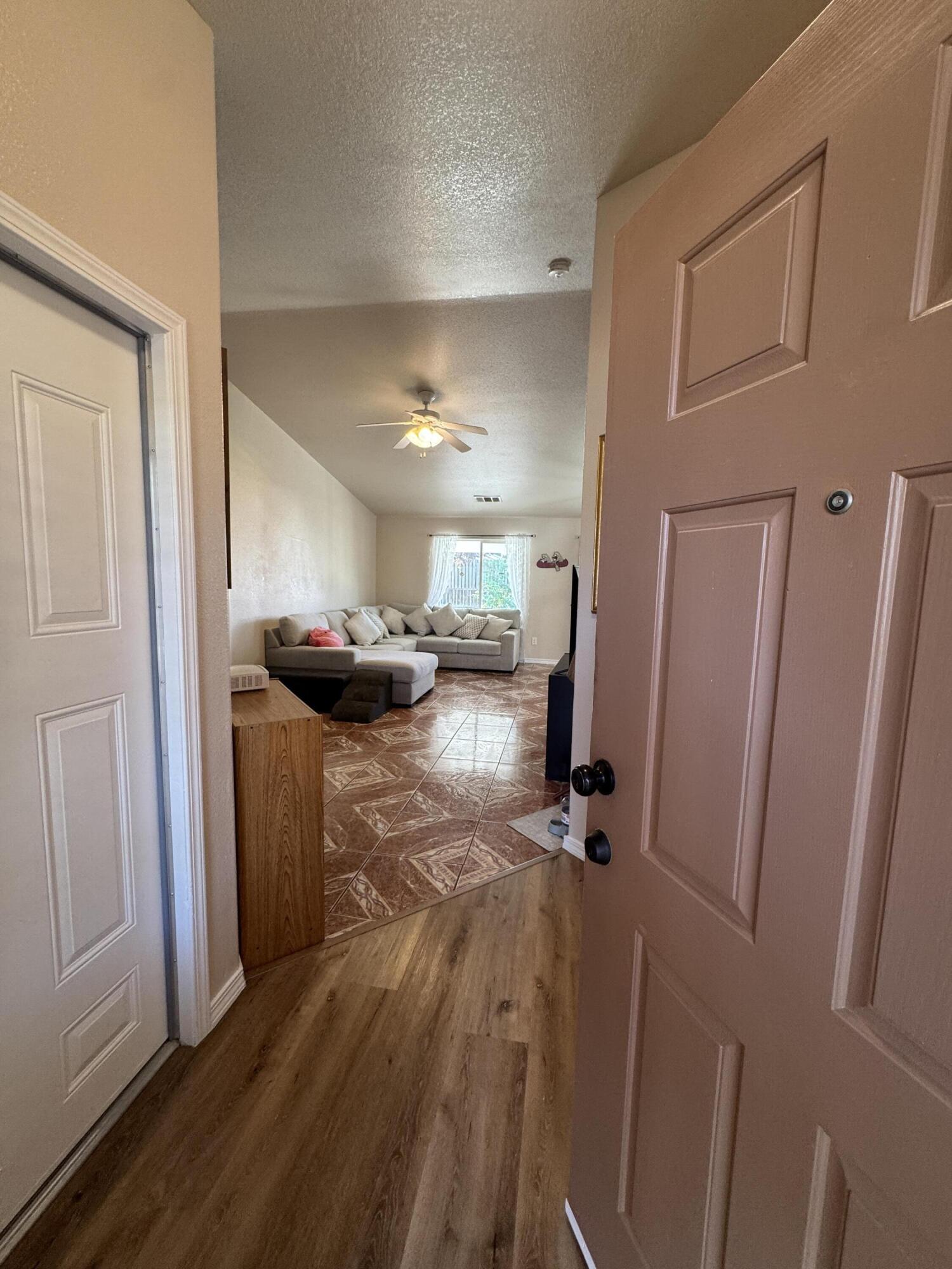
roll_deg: -0.9
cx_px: 476
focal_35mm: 14
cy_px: 634
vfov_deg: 102.1
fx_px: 513
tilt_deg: -7.1
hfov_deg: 85.7
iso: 200
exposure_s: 1/60
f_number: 2.2
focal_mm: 2.22
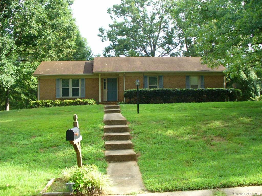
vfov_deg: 38.7
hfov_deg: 50.1
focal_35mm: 37
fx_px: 280
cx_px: 131
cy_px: 98
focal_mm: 6.1
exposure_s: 1/500
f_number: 2.8
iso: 200
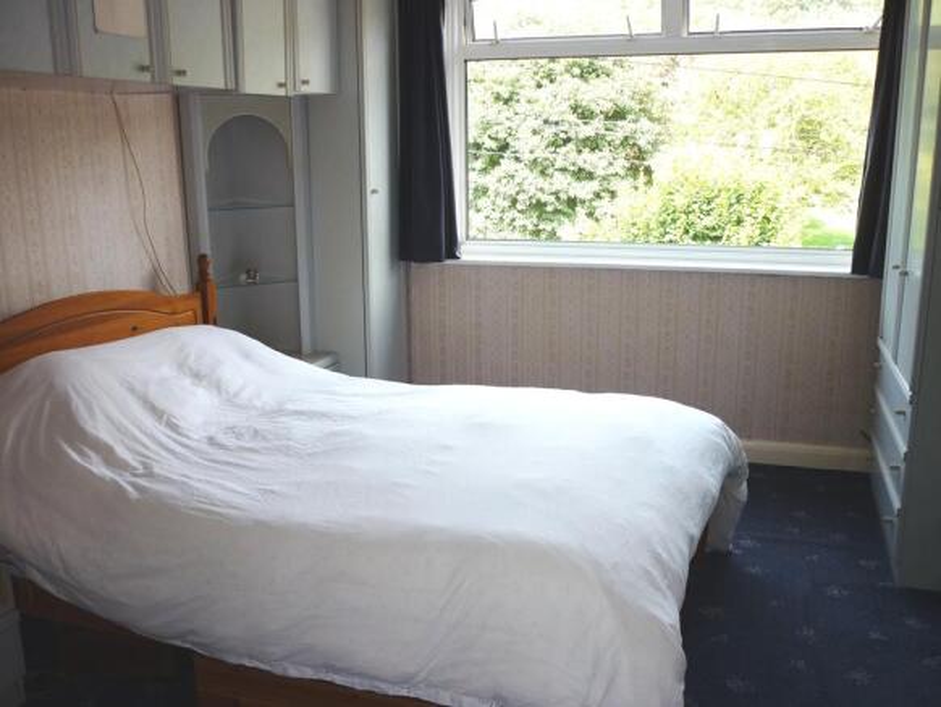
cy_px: 354
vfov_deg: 43.0
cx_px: 470
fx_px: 897
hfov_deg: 55.3
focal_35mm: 33
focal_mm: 5.5
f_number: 2.8
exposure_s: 1/100
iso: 100
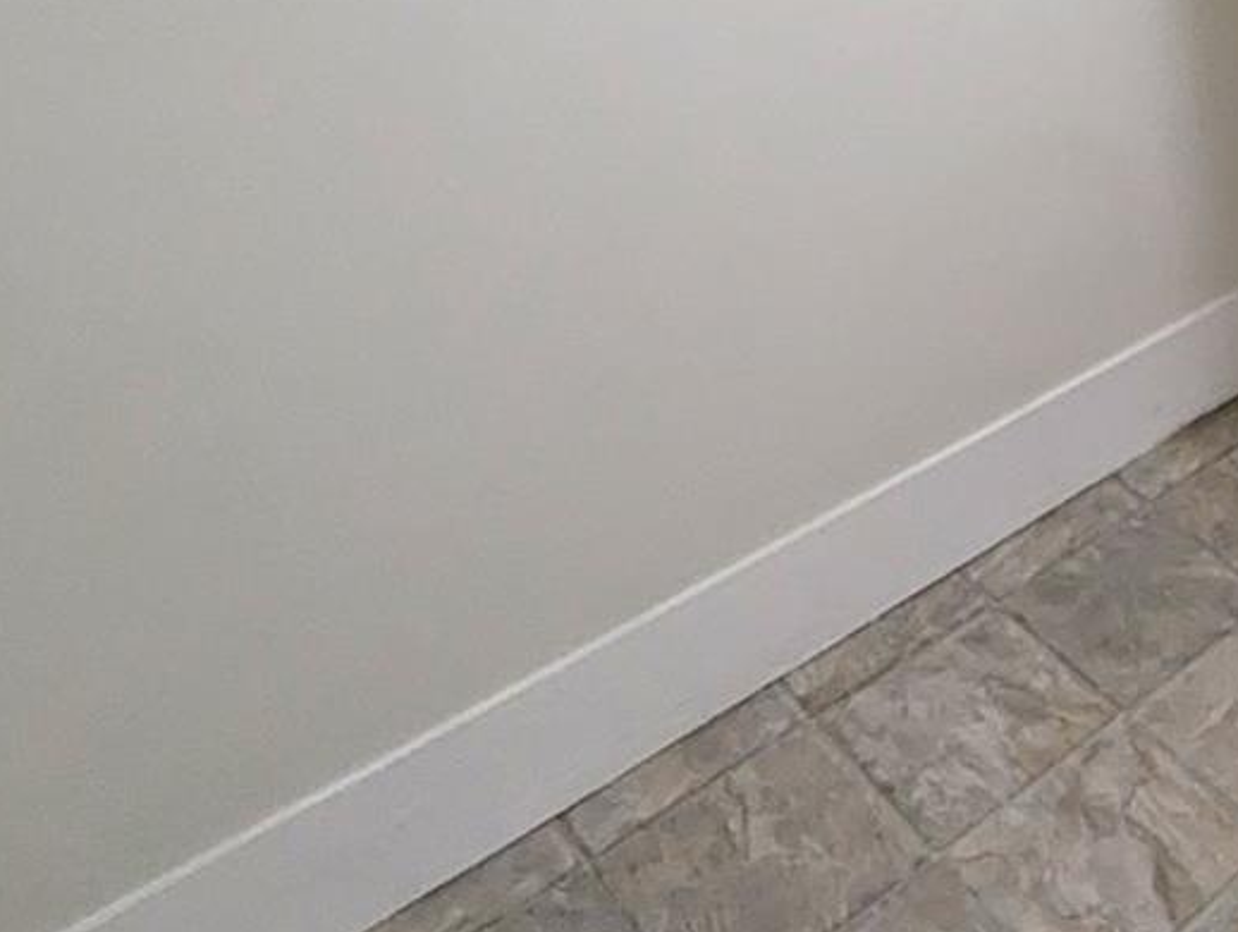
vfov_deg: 30.0
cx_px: 1379
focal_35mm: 40
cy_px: -227
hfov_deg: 38.3
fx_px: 1433
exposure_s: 1/120
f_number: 2.2
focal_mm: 1.95
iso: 90
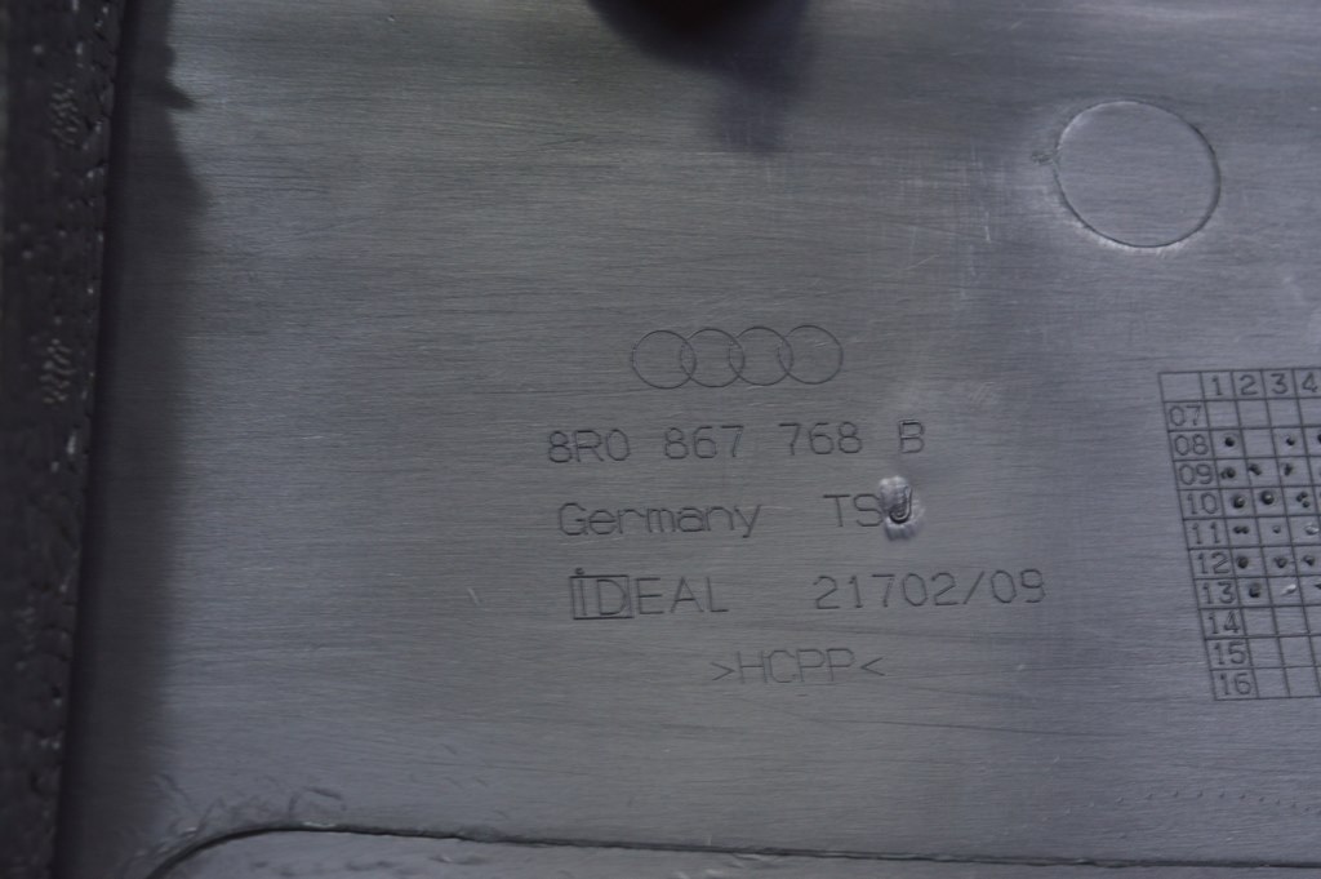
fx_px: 2530
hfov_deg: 29.3
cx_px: 660
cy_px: 440
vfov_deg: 19.7
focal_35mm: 69
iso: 400
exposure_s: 1/20
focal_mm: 46
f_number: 5.6
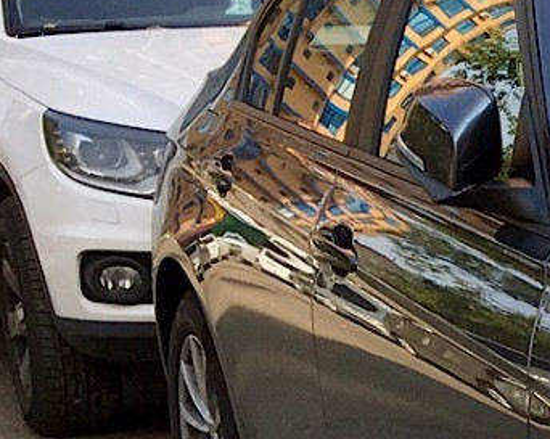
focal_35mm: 116
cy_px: 434
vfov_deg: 13.1
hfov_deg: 13.9
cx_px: 1124
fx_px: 1887
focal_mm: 4.15
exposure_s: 1/475
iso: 25
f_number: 2.2
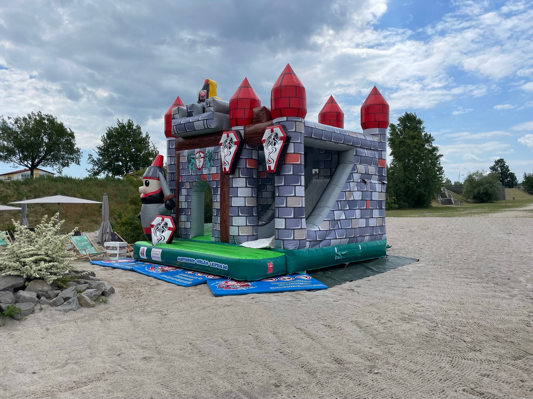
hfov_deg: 67.3
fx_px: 400
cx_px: 266
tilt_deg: +2.5
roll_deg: +2.8
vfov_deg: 53.1
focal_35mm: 26
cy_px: 200
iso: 32
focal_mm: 4.2
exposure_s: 1/4831
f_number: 1.6
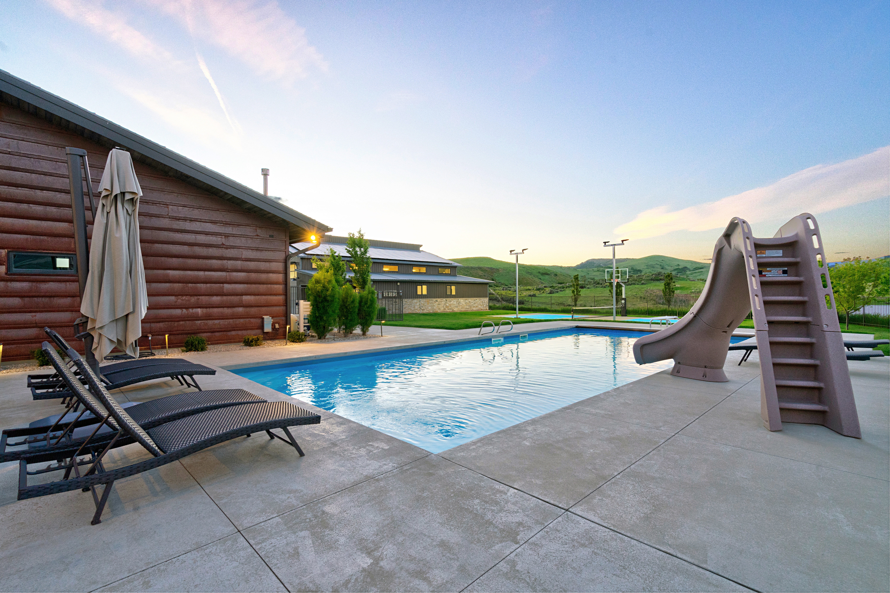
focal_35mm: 16
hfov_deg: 96.7
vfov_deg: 73.7
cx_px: 445
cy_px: 296
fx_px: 396
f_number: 9
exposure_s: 1/40
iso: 1250
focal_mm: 16
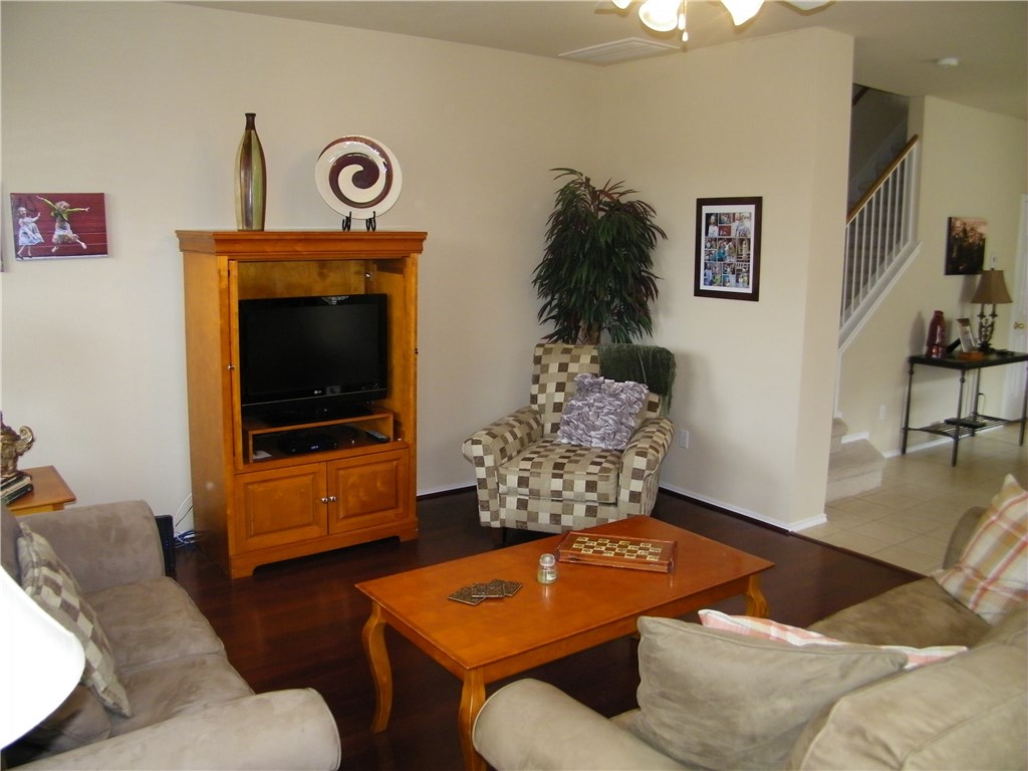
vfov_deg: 49.7
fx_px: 832
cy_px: 386
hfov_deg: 63.4
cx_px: 514
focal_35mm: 28
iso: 200
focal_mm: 5
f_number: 3.5
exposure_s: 1/30
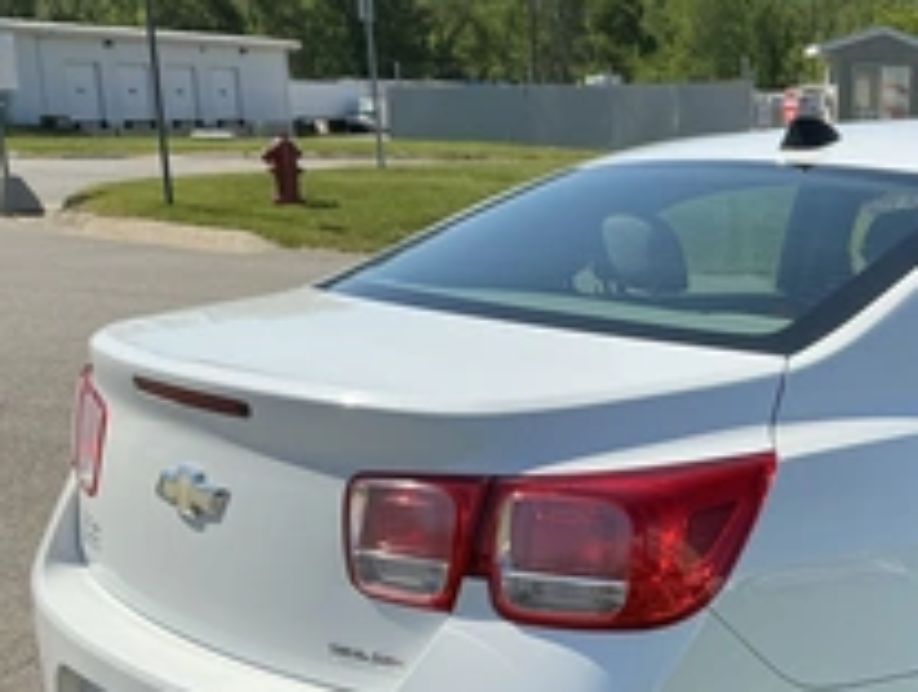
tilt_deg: -17.5
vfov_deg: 26.4
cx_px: 838
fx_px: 1435
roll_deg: -0.7
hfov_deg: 33.5
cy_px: 594
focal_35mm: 54
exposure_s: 1/1451
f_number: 1.8
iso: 25
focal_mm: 3
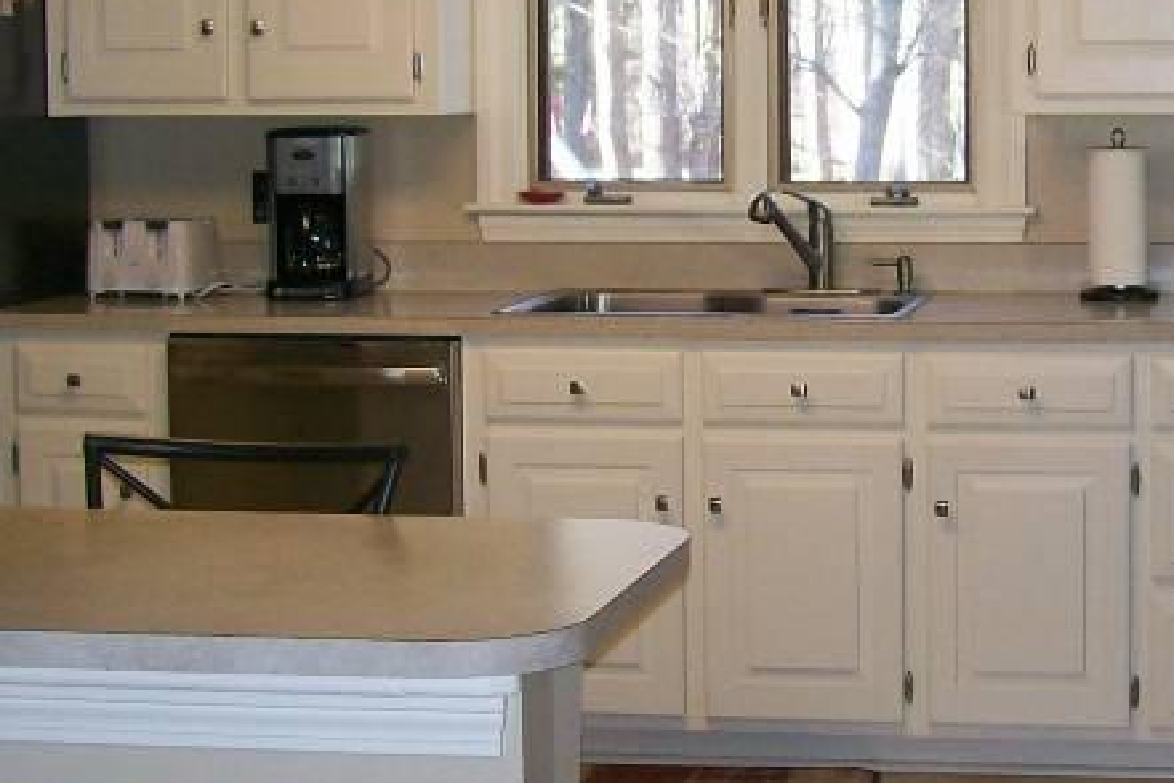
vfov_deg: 15.7
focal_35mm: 87
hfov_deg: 23.2
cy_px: 266
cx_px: 852
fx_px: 2837
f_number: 2.7
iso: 140
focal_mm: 6
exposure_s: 1/64
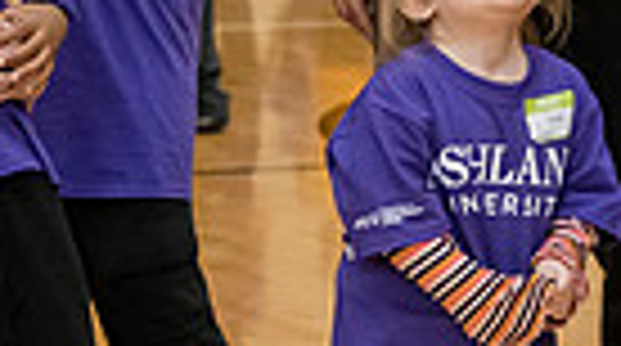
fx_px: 5078
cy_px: -74
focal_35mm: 309
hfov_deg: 7.0
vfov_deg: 3.9
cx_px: 482
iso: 3200
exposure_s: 1/200
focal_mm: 70
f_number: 4.5
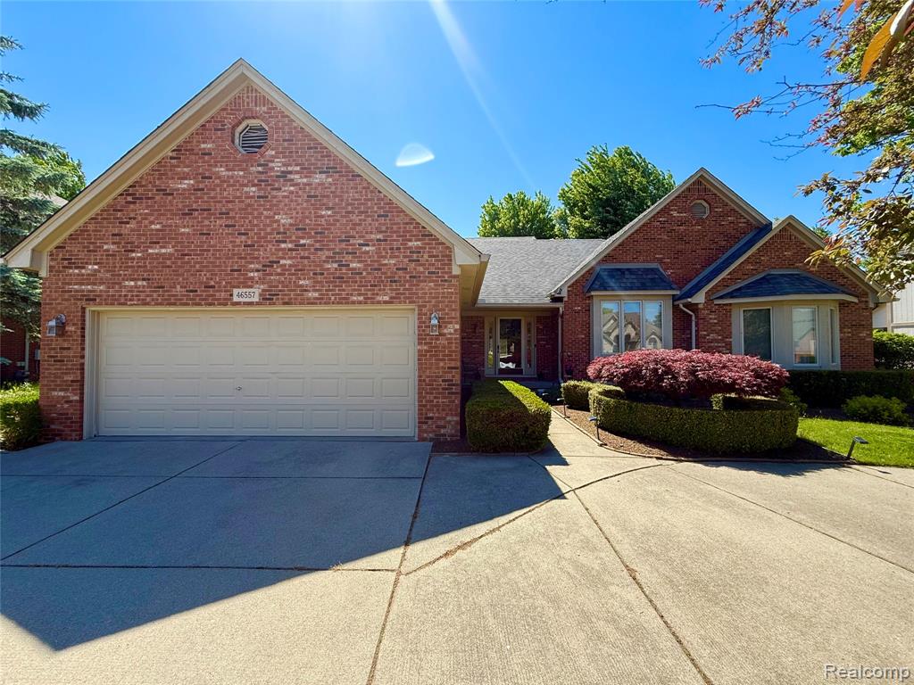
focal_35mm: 14
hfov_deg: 102.1
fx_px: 370
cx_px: 457
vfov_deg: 85.7
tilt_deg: +1.4
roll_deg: -0.1
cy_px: 342
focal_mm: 2.22
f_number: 2.2
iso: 64
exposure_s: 1/985
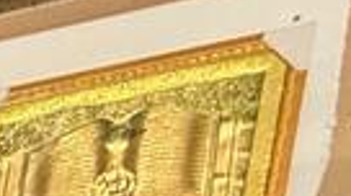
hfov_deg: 11.8
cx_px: -650
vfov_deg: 6.8
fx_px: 1069
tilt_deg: -15.1
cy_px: 895
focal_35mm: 115
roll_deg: +0.7
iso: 200
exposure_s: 1/120
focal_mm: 2.22
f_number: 2.2
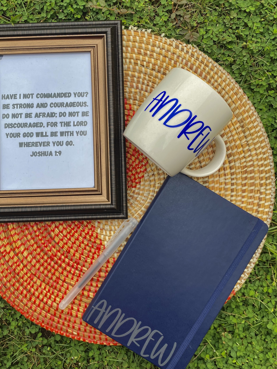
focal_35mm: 31
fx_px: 331
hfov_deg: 45.3
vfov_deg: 58.2
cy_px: 161
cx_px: 115
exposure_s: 1/793
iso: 32
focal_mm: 4.25
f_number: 1.8
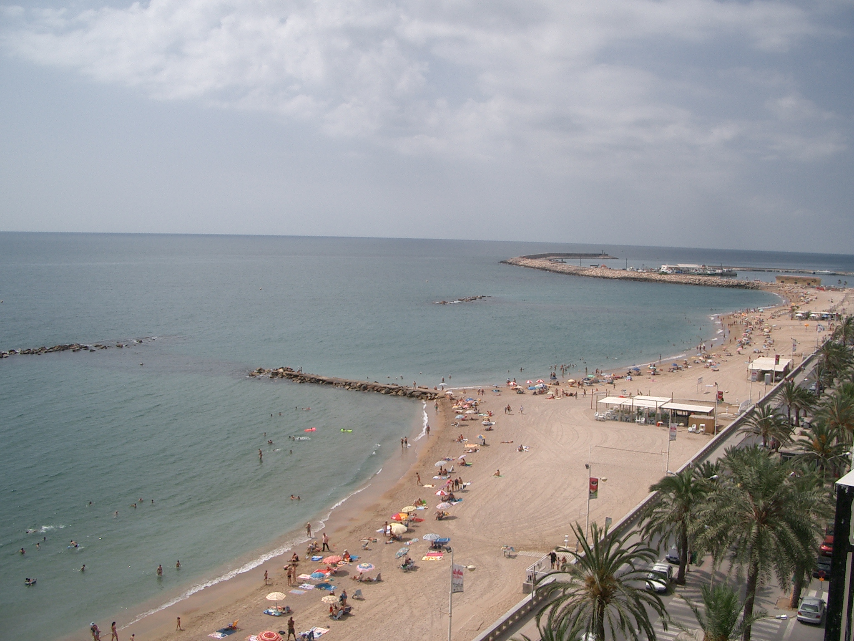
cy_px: 320
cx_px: 427
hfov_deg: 52.6
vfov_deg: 40.7
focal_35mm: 35
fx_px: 863
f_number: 4.3
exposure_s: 1/1000
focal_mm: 5.8
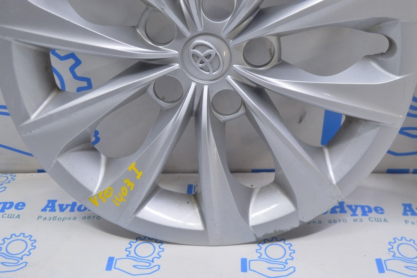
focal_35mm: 46
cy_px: 139
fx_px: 538
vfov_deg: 28.9
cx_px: 208
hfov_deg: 42.4
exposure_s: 1/20
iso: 400
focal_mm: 31
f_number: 5.6
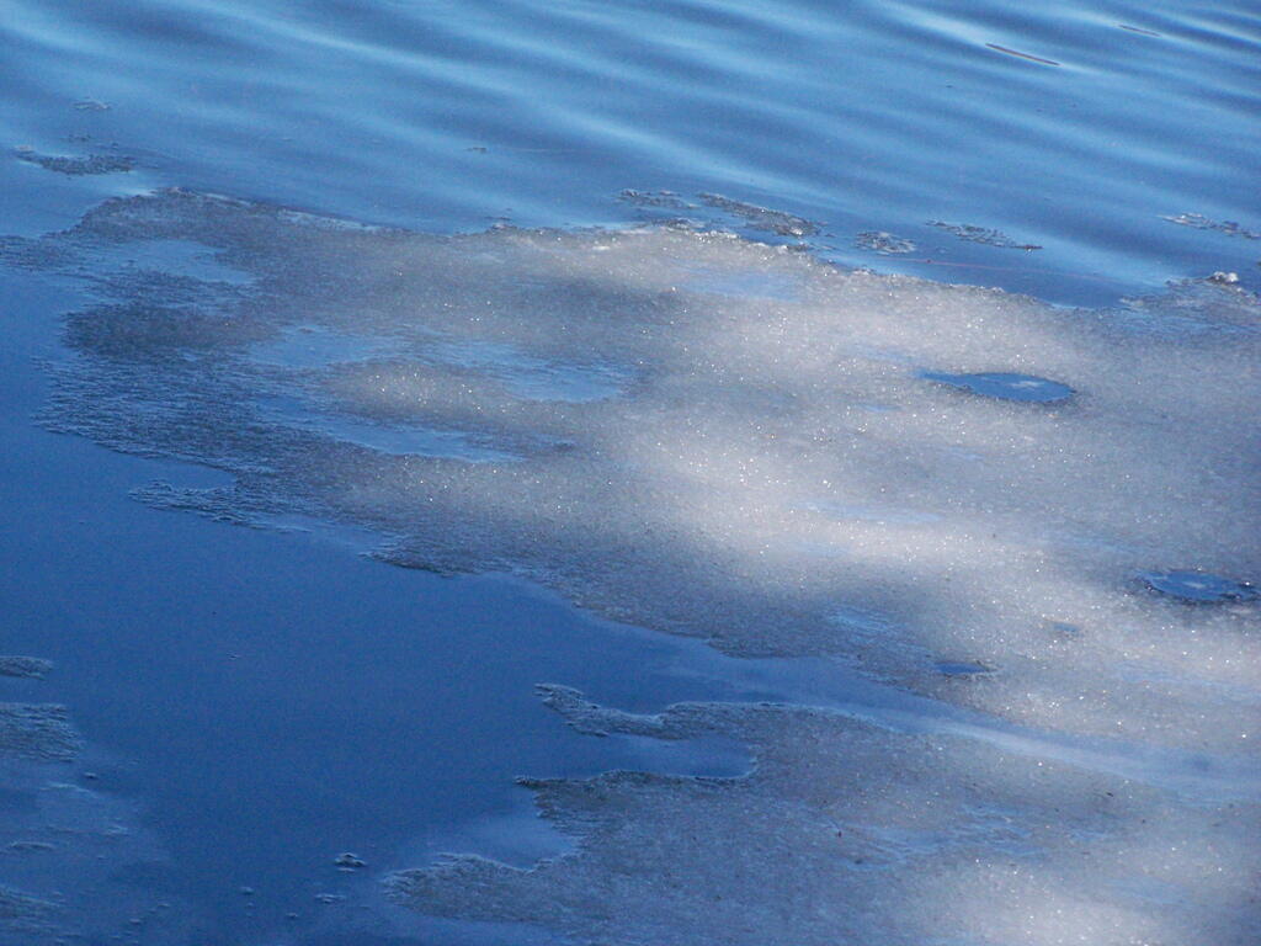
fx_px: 6156
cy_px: 473
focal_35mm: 169
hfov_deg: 11.7
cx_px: 630
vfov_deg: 8.8
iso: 400
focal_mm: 28
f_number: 3.2
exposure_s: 1/640
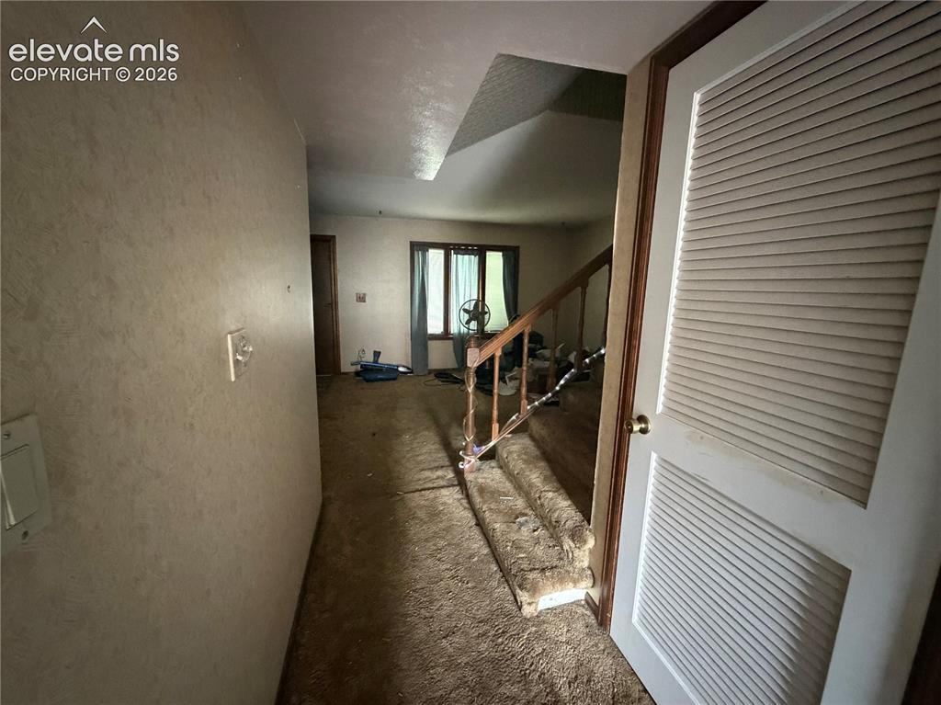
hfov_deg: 102.1
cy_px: 352
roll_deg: -1.2
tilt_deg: -9.6
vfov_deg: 85.6
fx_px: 380
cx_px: 470
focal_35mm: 14
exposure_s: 1/40
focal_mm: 2.22
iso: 1250
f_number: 2.2
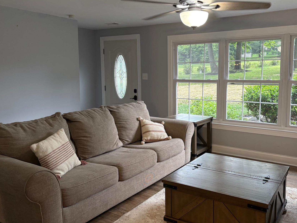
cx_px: 181
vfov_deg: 44.1
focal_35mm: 32
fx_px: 275
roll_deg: -0.7
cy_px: 105
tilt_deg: -5.9
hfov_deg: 56.3
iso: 160
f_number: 1.6
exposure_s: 1/60
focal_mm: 5.96
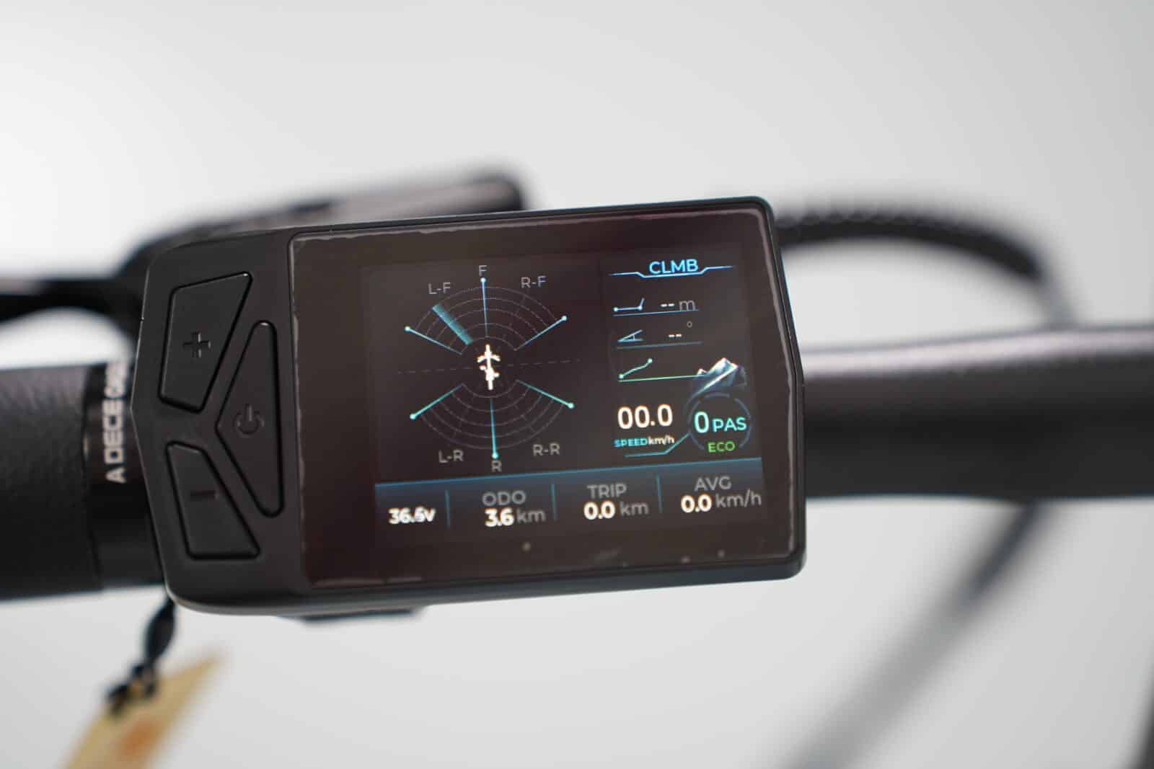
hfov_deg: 28.8
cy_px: 384
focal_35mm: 70
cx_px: 577
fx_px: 2244
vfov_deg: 19.5
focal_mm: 70
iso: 400
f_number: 2.8
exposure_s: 1/100
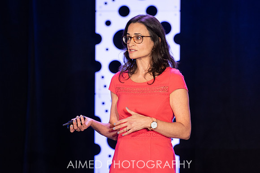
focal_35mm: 225
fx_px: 1628
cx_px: 144
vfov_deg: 6.1
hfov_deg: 9.1
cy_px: 79
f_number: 4.5
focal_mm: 200
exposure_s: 1/200
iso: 1000
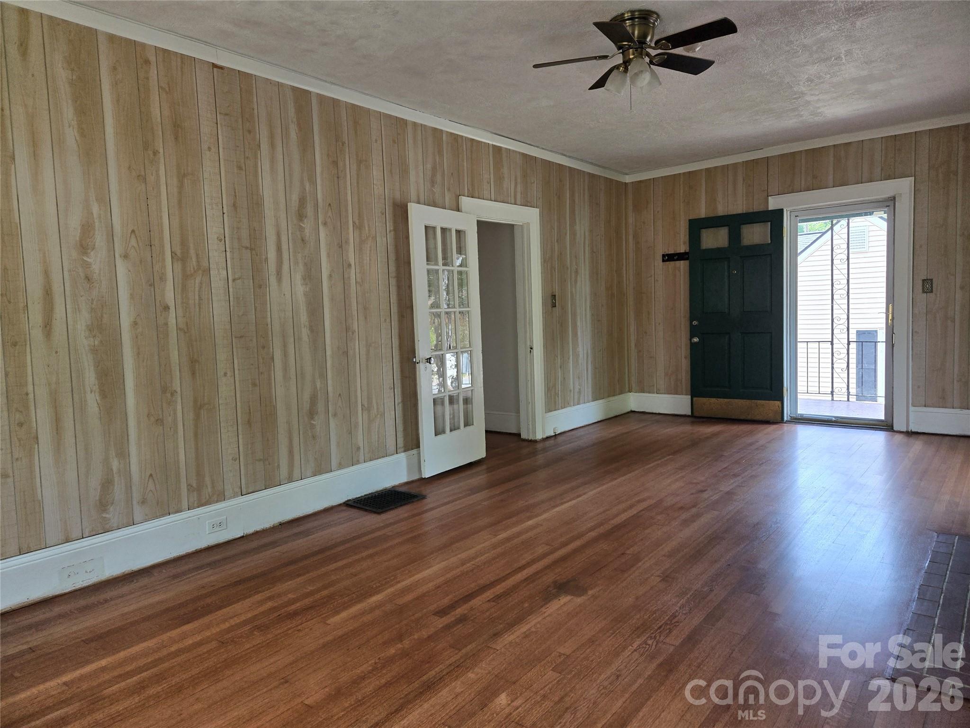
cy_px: 364
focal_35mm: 23
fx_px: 644
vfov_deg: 58.9
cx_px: 485
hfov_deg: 73.9
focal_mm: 5.4
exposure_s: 1/180
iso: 80
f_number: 1.8
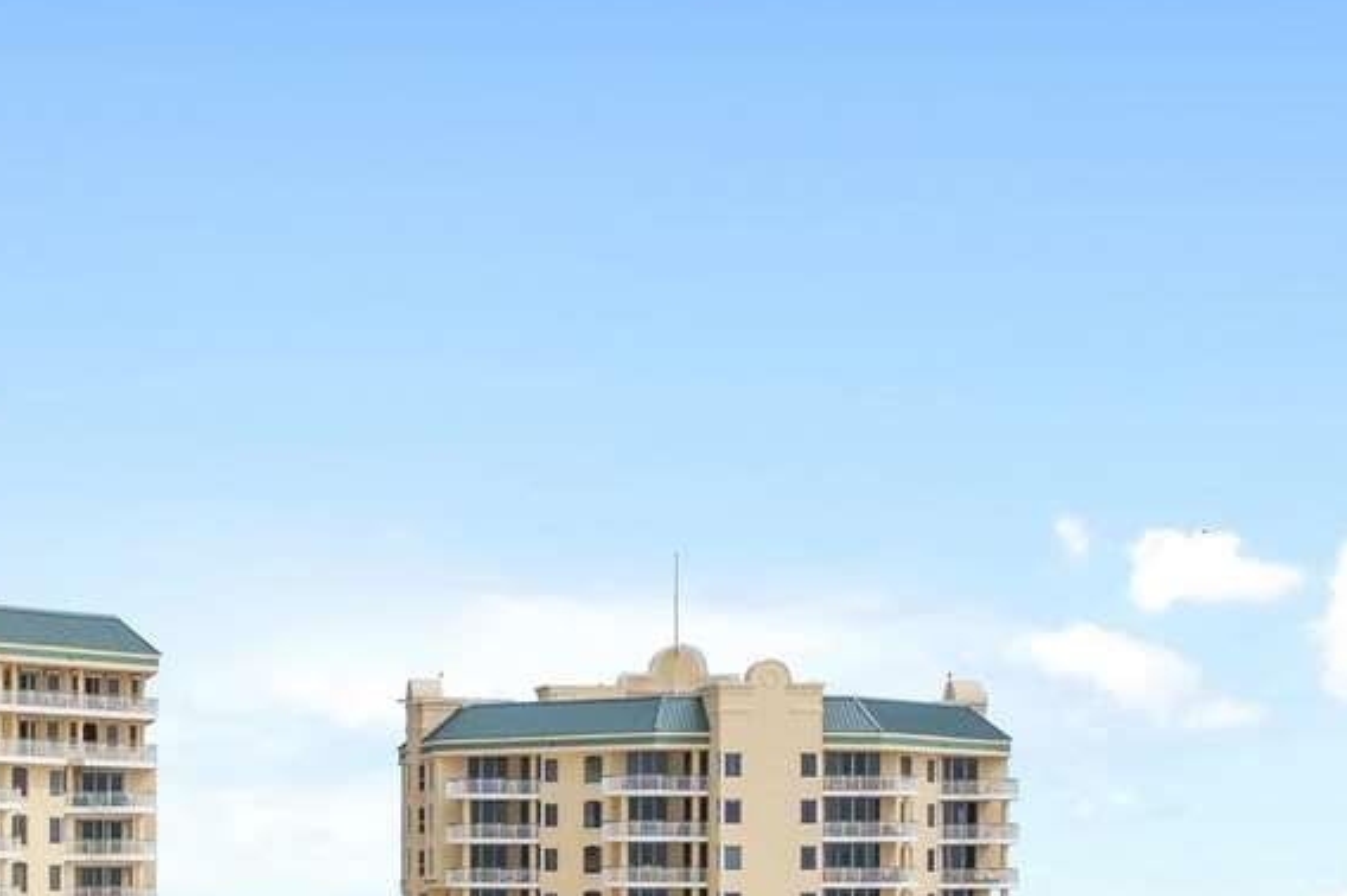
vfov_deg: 13.1
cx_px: -183
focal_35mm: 101
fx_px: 3777
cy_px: 1131
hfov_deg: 19.3
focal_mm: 10.26
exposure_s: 1/160
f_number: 5
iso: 100
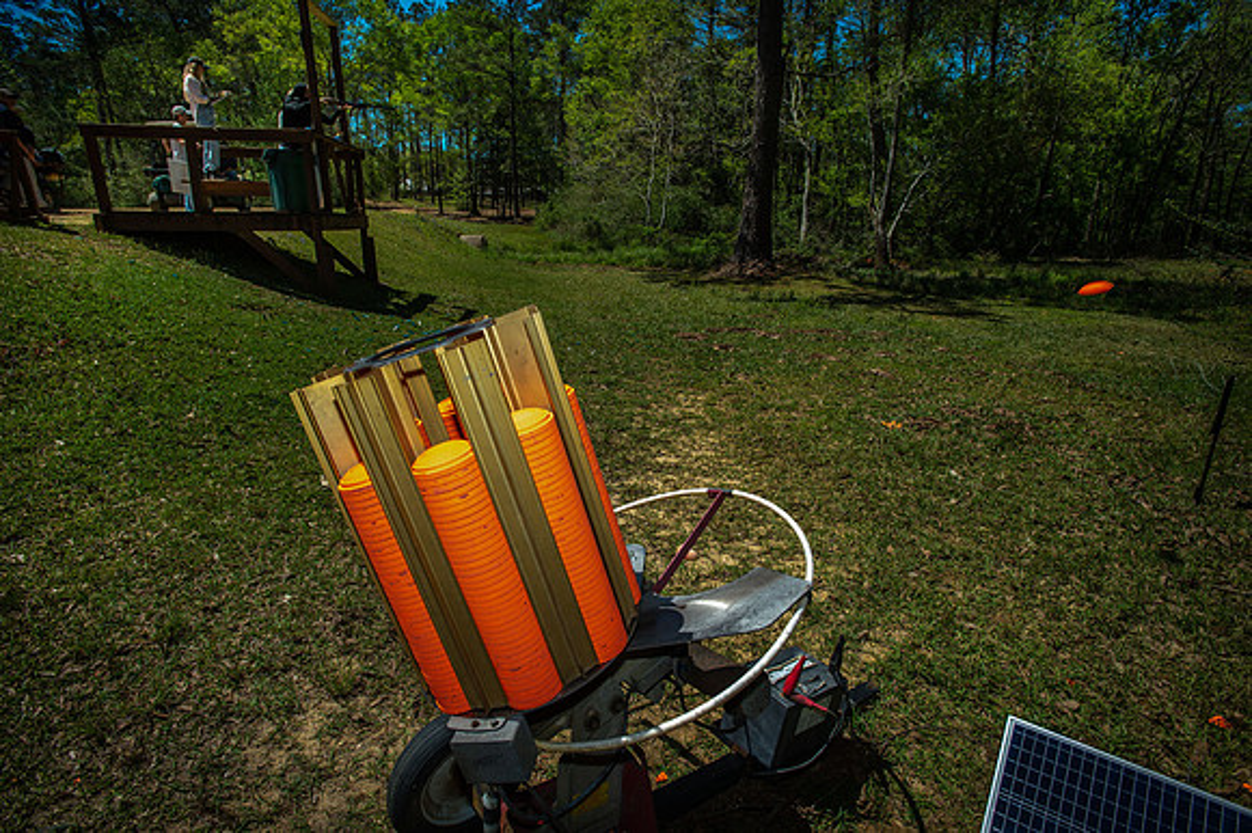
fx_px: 660
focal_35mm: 19
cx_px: 626
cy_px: 416
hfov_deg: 86.9
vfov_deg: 64.5
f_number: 7.1
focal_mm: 19
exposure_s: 1/250
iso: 80
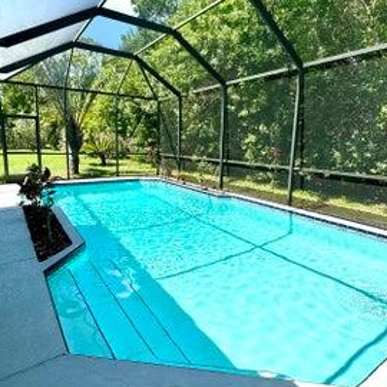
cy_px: 185
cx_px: 192
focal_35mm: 22
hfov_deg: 69.6
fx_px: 278
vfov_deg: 69.6
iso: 50
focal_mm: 2.22
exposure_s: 1/1256
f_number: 2.2
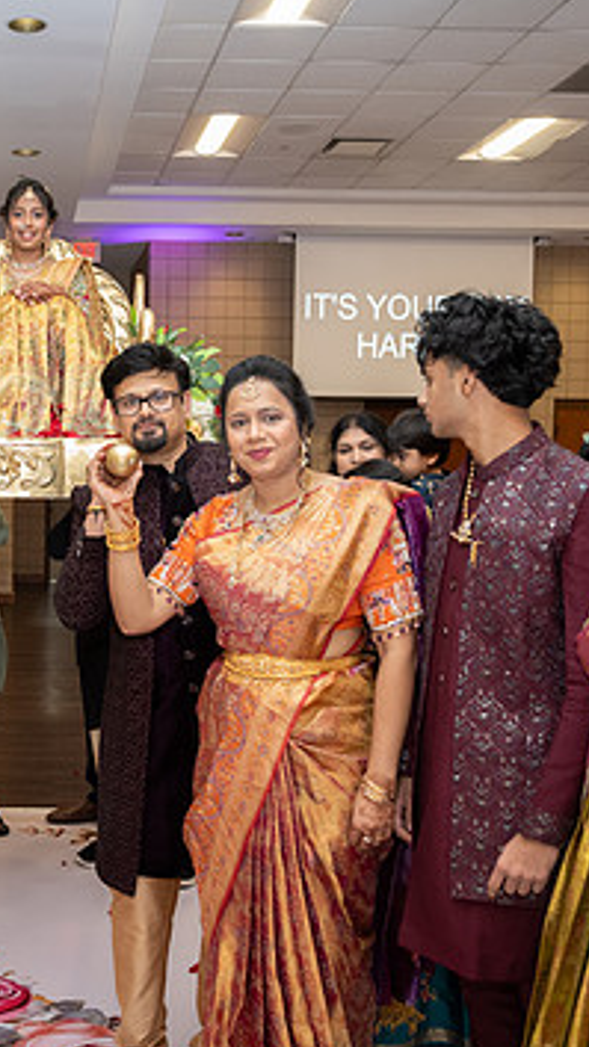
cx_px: 38
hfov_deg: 26.6
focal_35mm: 43
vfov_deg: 47.4
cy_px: 525
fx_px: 1194
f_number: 3.2
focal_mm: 24
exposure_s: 1/160
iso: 1250
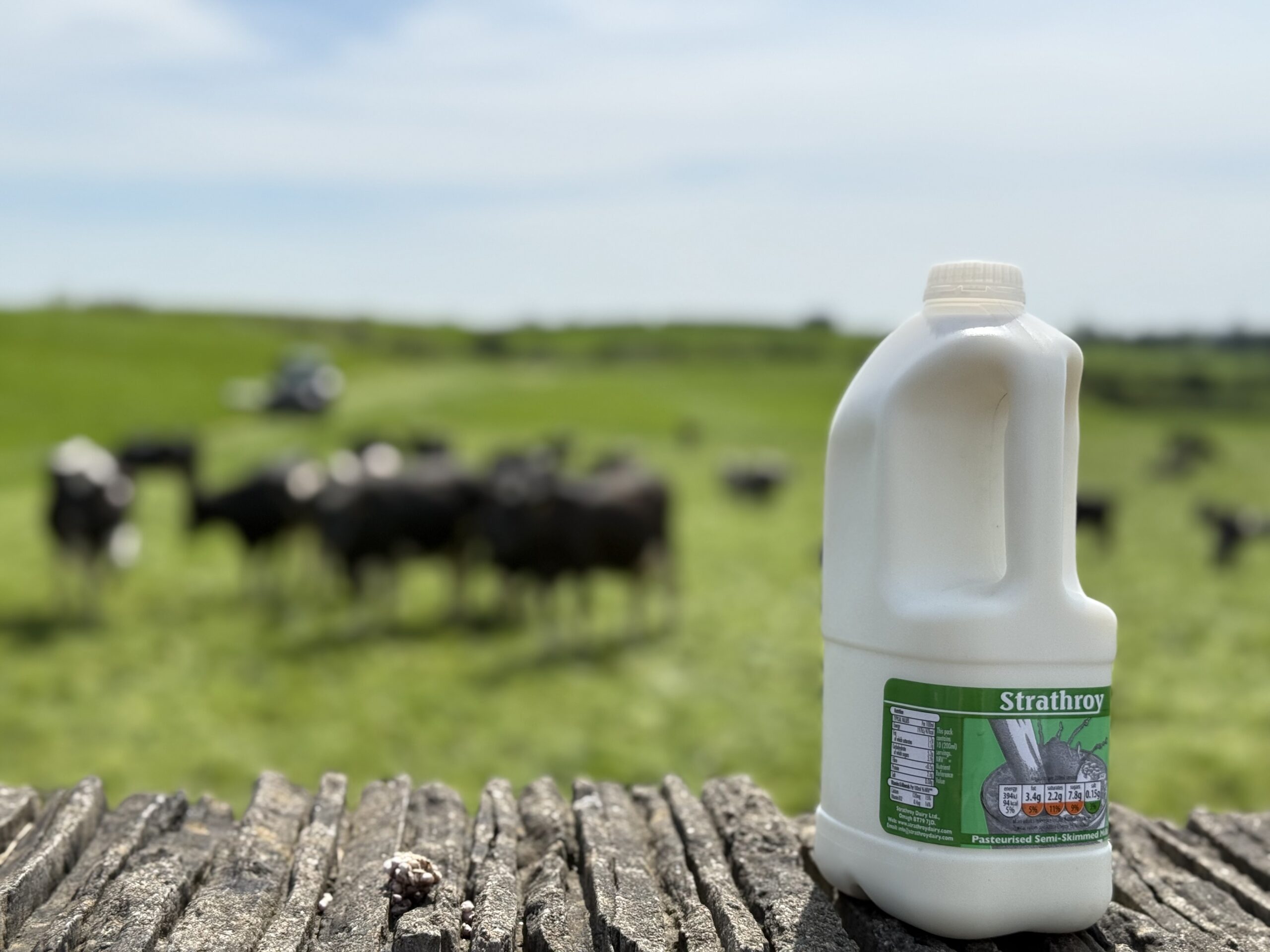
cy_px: 476
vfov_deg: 30.3
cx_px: 635
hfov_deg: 39.7
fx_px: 1761
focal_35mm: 48
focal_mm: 6.76
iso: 80
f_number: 1.78
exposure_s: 1/4878
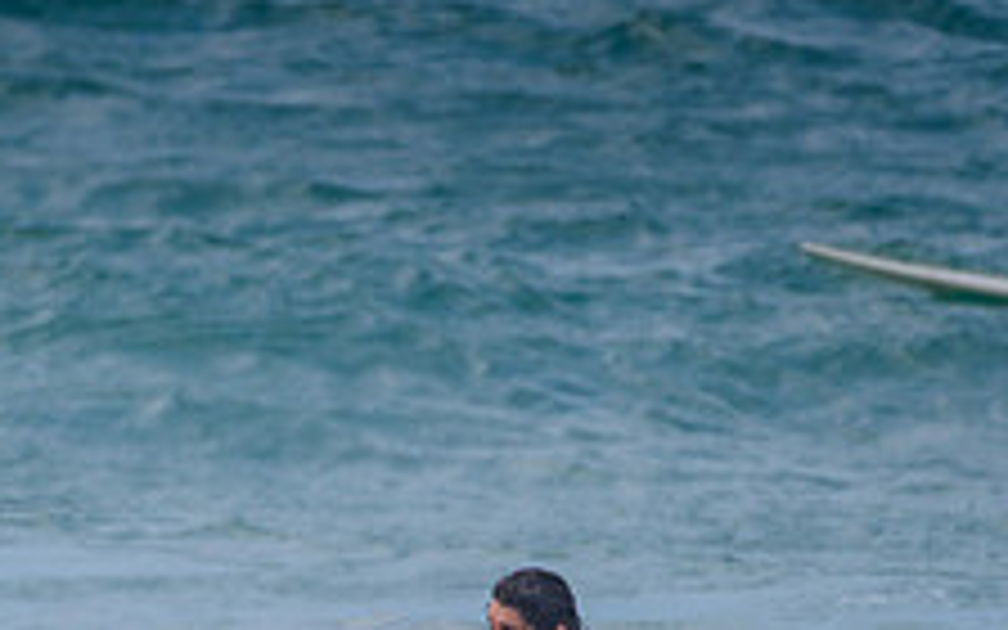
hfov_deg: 1.3
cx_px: 247
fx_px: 44476
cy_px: 753
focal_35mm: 1619
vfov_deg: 0.8
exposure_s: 1/1600
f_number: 5.6
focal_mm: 500
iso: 140
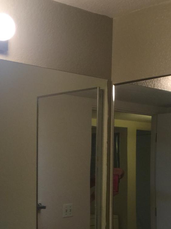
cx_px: 52
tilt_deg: -4.3
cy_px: 223
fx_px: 514
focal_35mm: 78
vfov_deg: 24.0
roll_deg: -0.3
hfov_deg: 18.8
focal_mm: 4.15
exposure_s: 1/30
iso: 40
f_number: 2.2
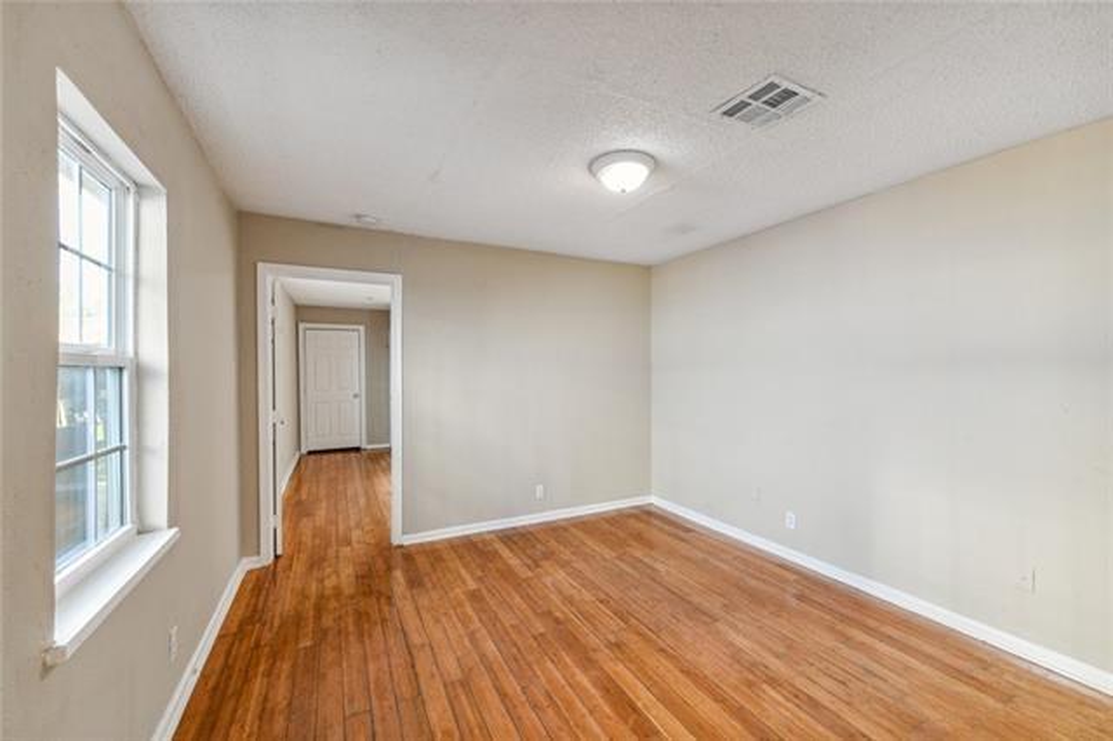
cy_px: 370
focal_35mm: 14
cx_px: 556
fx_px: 433
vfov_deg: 81.1
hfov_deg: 104.3
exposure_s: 1/4
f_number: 11
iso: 320
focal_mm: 14
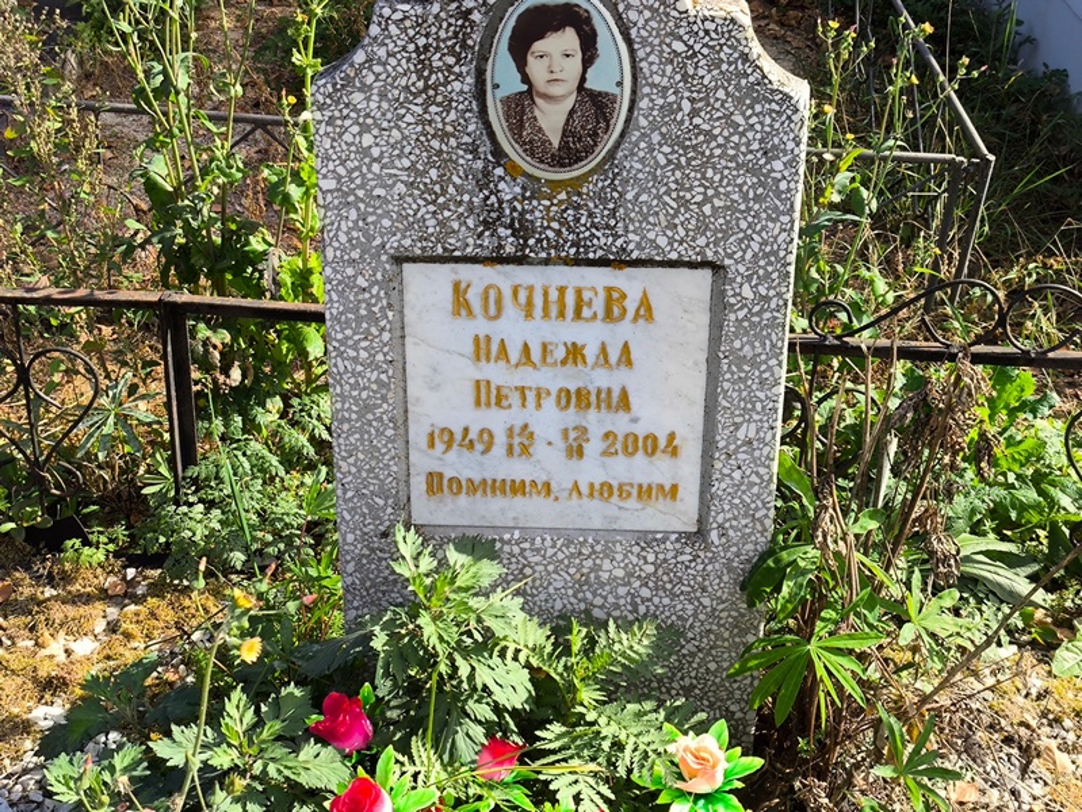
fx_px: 1564
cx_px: 541
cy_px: 406
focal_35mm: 50
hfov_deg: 38.2
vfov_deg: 29.1
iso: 50
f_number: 1.7
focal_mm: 4.71
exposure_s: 1/649
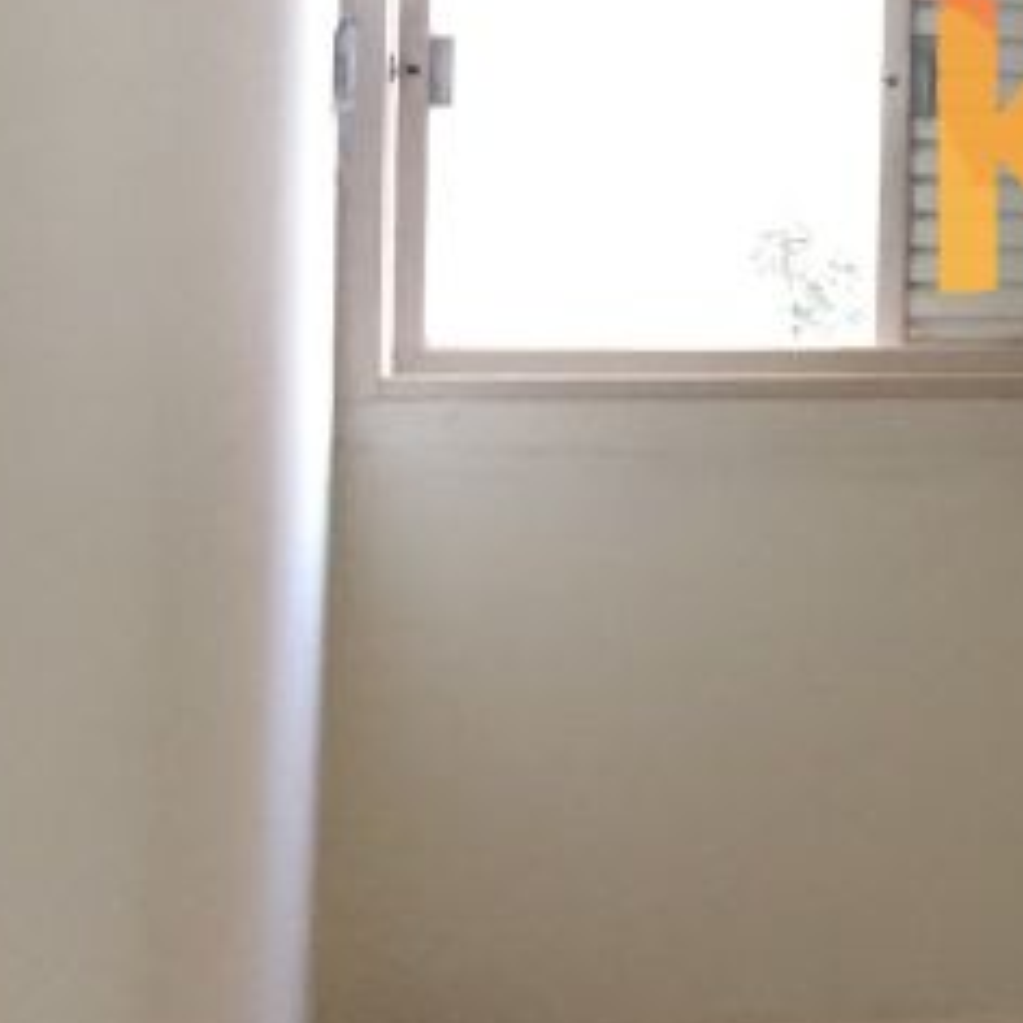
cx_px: 2020
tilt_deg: -0.6
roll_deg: -2.6
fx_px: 3711
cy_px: 221
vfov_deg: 15.6
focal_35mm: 111
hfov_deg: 13.5
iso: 200
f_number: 2.2
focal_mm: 4.15
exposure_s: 1/30
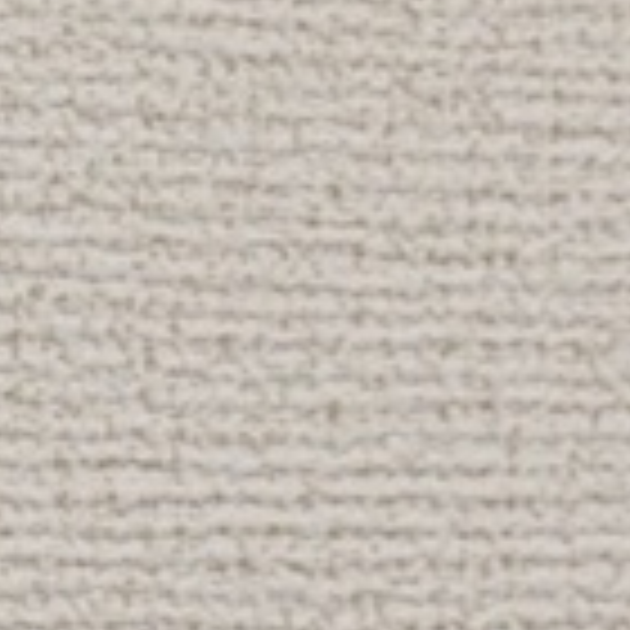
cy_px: 882
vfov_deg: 5.6
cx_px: -1382
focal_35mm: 310
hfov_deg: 5.3
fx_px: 6383
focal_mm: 5.43
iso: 271
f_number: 1.89
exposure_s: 1/100
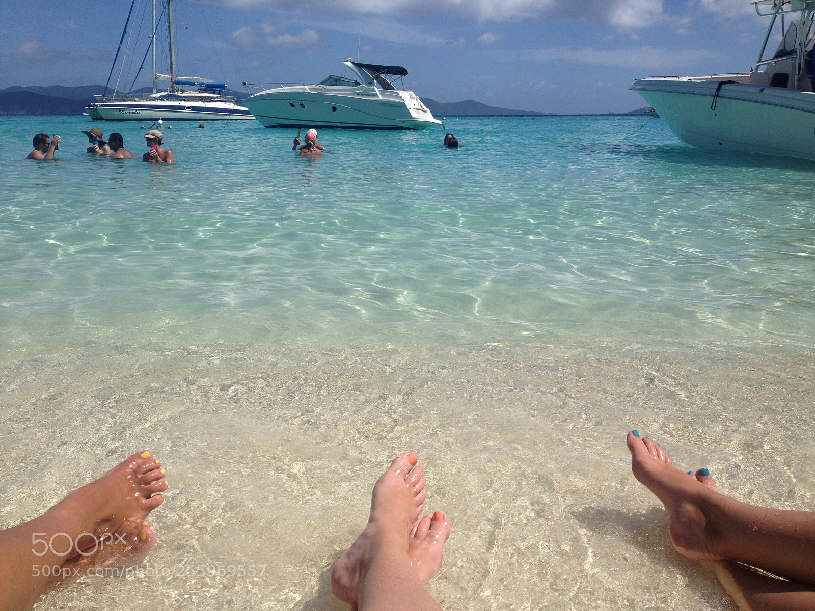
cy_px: 306
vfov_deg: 40.7
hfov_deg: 52.6
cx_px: 408
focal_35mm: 35
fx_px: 824
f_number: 2.4
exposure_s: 1/3953
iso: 50
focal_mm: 4.28
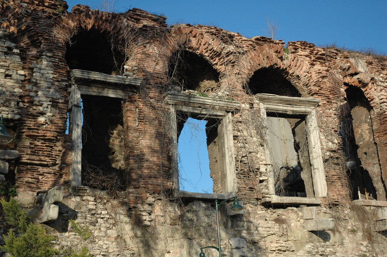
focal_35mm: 57
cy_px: 128
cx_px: 194
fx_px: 612
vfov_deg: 23.7
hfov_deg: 35.1
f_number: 4.2
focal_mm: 38
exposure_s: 1/2000
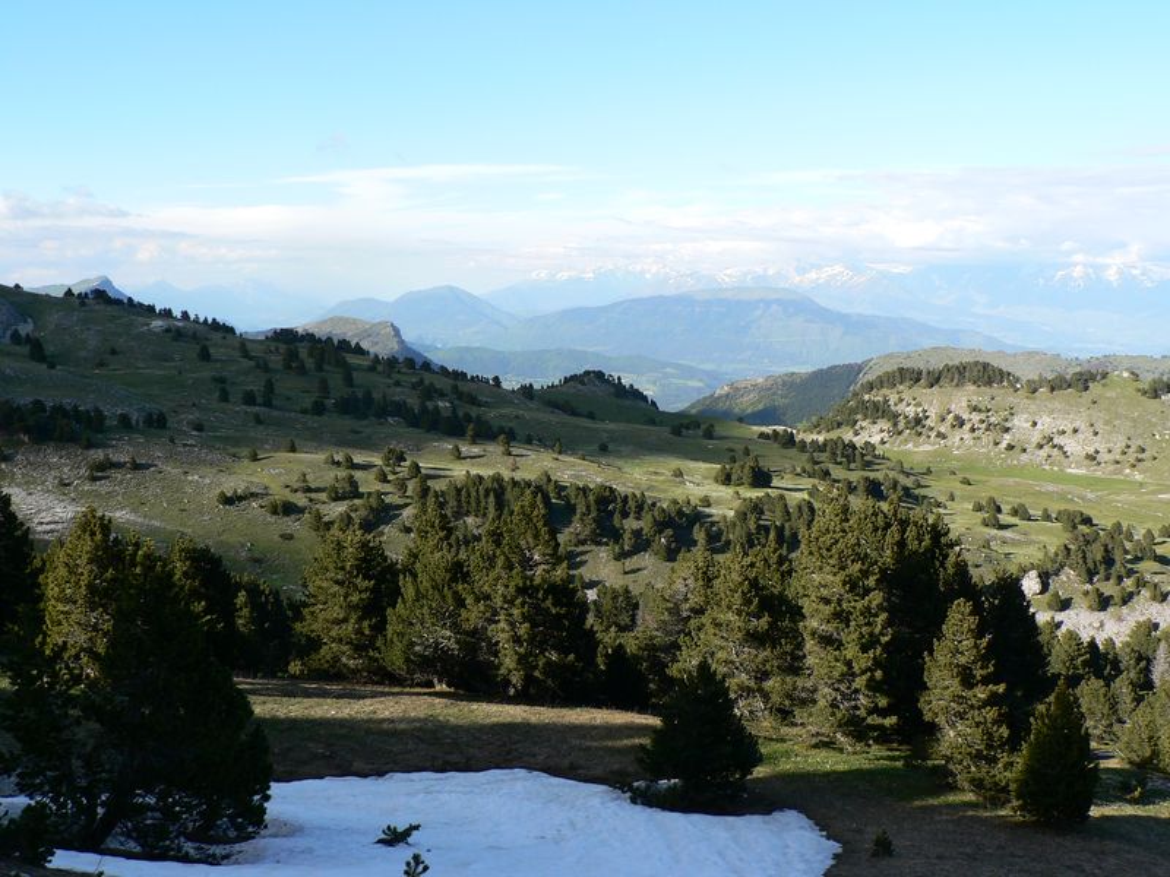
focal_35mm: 36
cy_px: 438
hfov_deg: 51.4
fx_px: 1217
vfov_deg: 39.7
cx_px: 585
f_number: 4
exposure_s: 1/250
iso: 80
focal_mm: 6
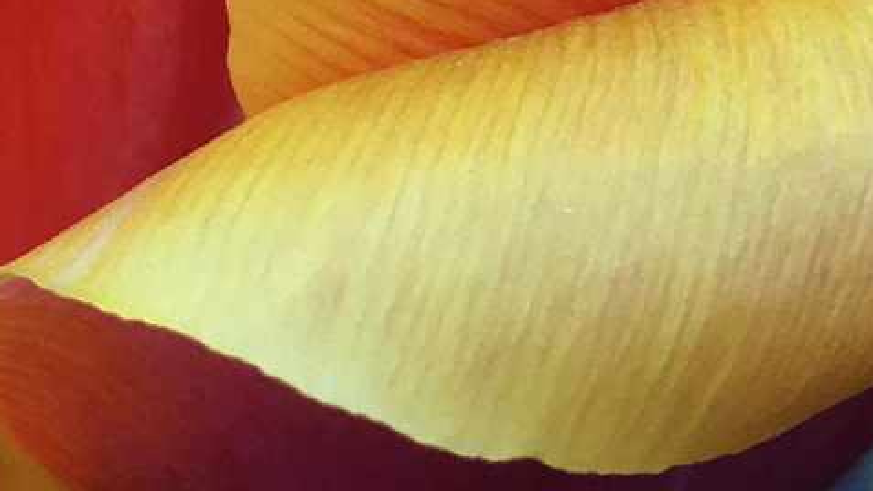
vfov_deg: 10.9
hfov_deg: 20.1
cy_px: -284
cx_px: 278
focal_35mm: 106
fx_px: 2453
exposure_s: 1/30
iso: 25
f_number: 2.2
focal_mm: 4.15
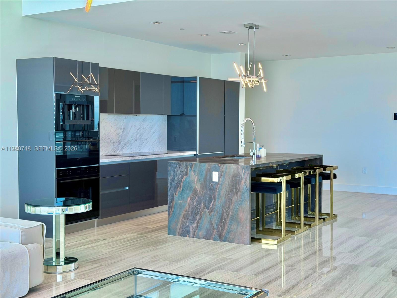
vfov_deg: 30.3
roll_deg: +0.6
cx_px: 198
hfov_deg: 39.7
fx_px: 550
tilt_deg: -3.0
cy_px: 149
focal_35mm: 48
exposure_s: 1/185
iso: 64
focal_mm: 6.76
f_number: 1.78
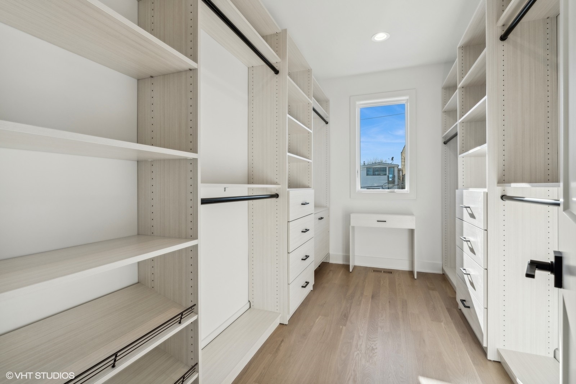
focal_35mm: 17
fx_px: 272
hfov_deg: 93.3
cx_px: 288
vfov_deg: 70.4
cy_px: 192
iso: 320
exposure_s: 1/160
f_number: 8
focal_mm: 17
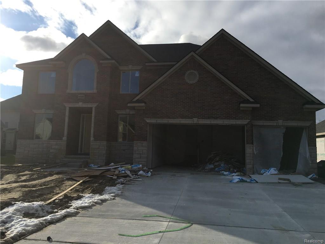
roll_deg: -3.3
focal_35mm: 29
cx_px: 162
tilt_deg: +7.0
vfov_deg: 48.2
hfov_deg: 61.7
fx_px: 272
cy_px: 122
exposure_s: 1/1972
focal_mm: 4.15
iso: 25
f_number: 2.2
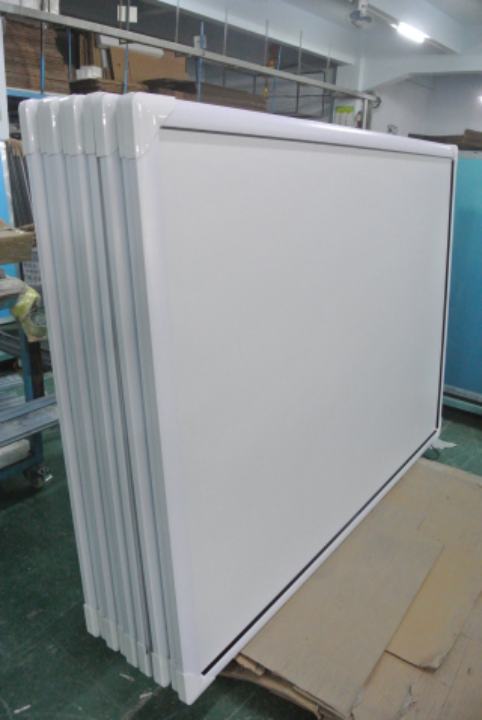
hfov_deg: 48.1
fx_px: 541
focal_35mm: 27
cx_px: 241
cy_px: 360
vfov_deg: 67.3
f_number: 3.5
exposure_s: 1/30
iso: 1400
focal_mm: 10
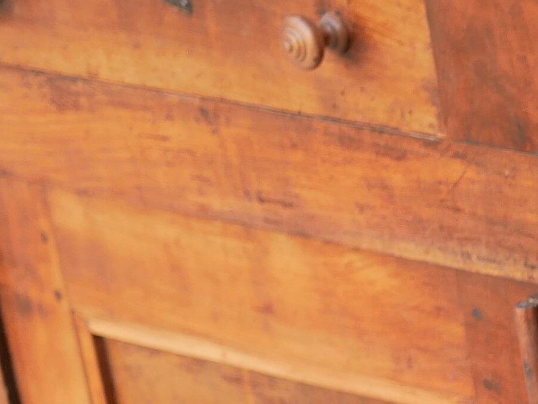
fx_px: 3142
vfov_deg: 7.2
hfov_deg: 8.9
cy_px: 647
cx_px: 1238
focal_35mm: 202
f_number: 2.2
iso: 200
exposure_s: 1/160
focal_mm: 20
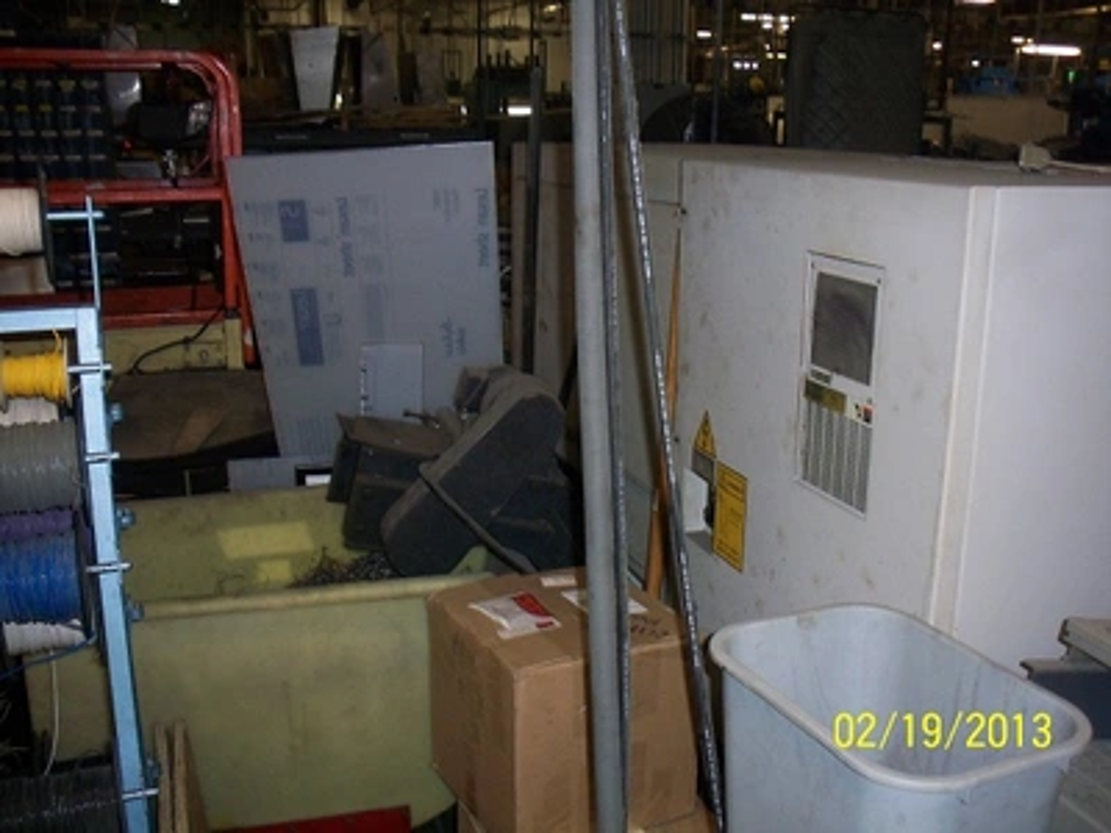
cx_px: 556
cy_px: 416
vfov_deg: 37.7
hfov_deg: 49.0
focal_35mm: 38
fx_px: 1220
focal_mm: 6.3
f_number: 3.5
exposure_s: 1/60
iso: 200
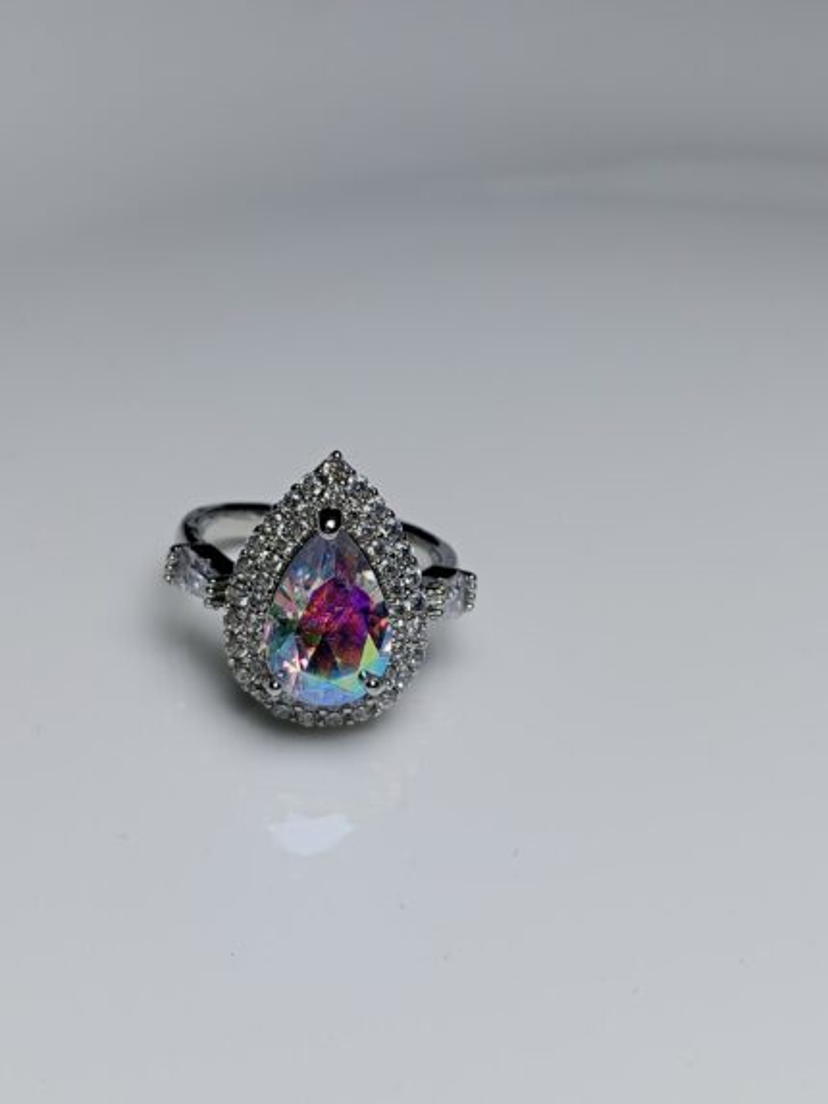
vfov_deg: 41.2
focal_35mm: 46
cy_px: 552
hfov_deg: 31.5
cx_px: 414
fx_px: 1467
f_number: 1.8
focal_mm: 3.98
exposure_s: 1/254
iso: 50
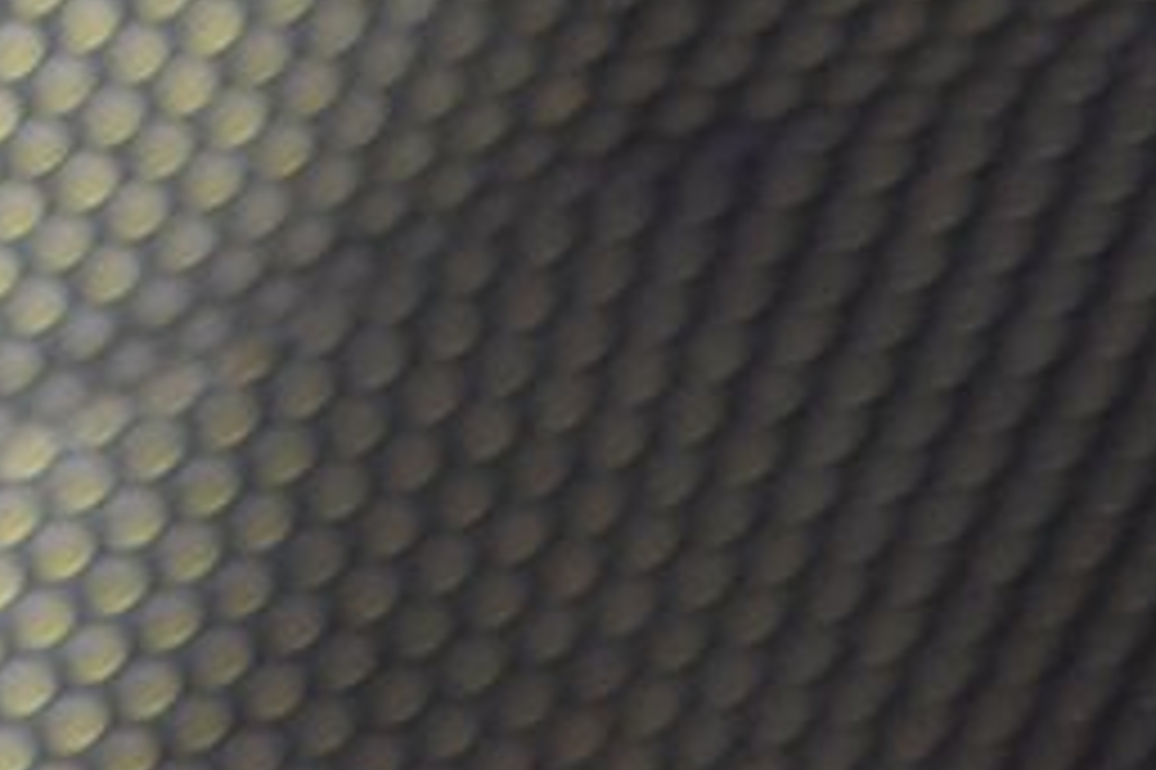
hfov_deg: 4.5
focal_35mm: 458
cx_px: -1012
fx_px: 14697
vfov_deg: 3.0
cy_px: -973
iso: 6400
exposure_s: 1/50
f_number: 4
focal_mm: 98
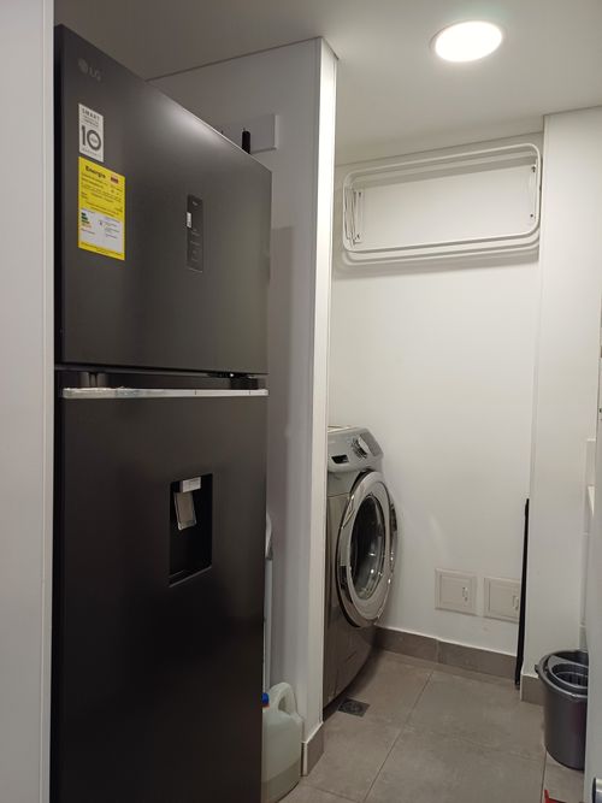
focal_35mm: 25
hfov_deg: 54.9
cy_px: 402
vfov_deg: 69.4
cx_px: 301
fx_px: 580
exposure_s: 1/50
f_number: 1.8
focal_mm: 4.65
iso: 200
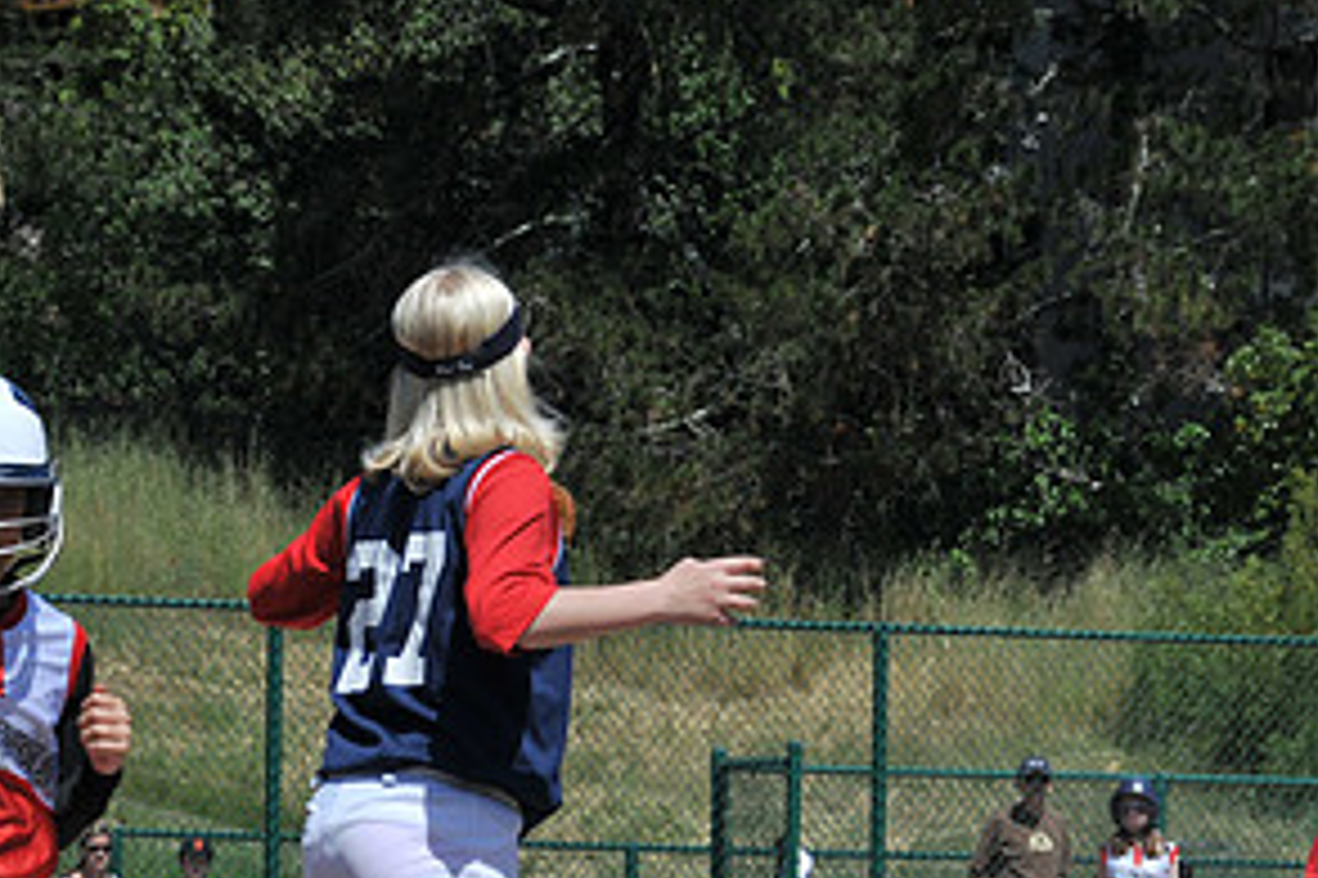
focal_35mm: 184
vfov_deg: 7.4
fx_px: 6732
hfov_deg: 11.2
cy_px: 804
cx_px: 391
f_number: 11
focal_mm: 62
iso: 200
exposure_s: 1/250
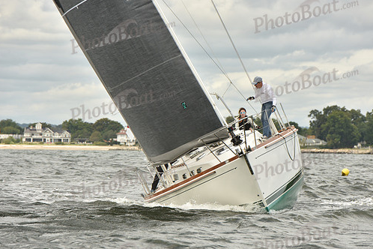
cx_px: 215
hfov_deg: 8.8
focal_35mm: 233
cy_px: 132
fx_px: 2414
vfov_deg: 5.9
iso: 250
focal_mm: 200
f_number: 8
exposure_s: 1/800
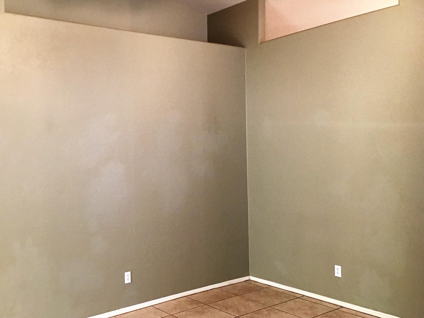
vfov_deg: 38.6
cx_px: 159
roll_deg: +1.6
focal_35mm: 37
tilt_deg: -2.6
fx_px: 453
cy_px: 172
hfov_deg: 49.6
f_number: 2.2
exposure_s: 1/30
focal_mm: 4.15
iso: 200
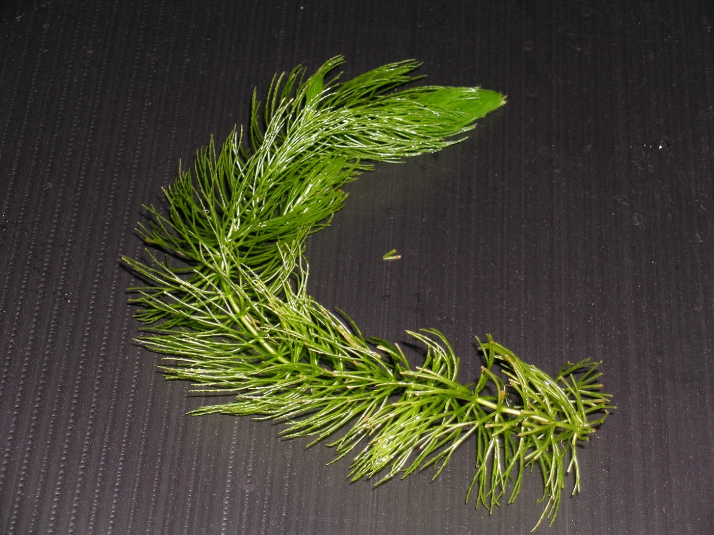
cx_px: 357
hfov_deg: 20.7
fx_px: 1959
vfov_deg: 15.6
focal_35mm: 95
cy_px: 268
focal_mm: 19.8
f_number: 4.4
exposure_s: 1/250
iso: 50
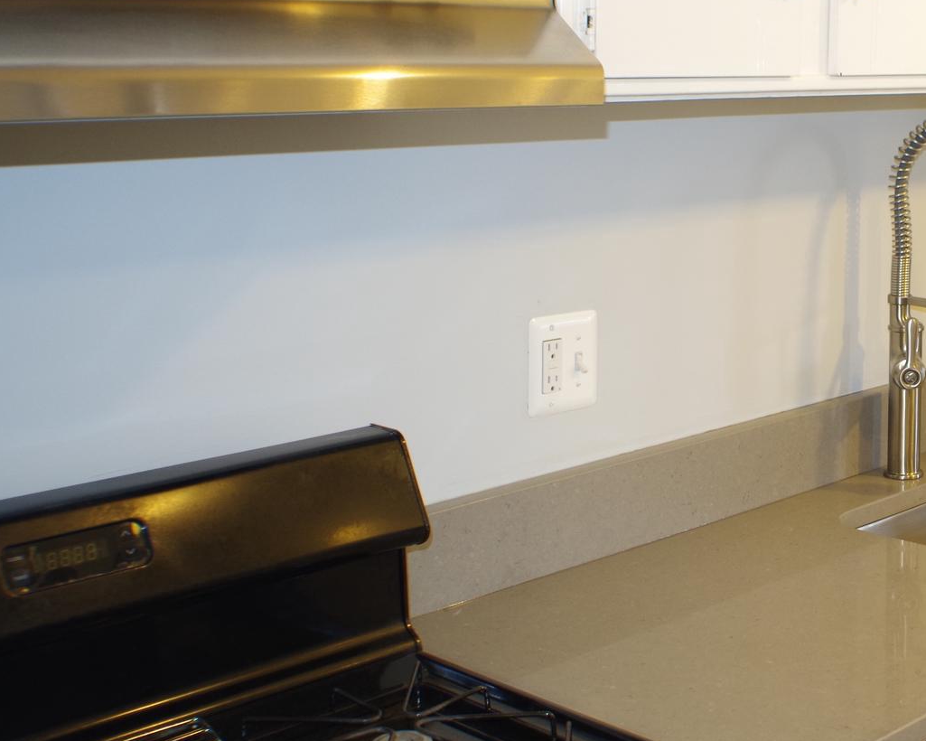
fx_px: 2001
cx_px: 848
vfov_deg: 21.0
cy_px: 315
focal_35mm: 73
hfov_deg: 25.2
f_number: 4
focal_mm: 26.25
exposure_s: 1/25
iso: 400
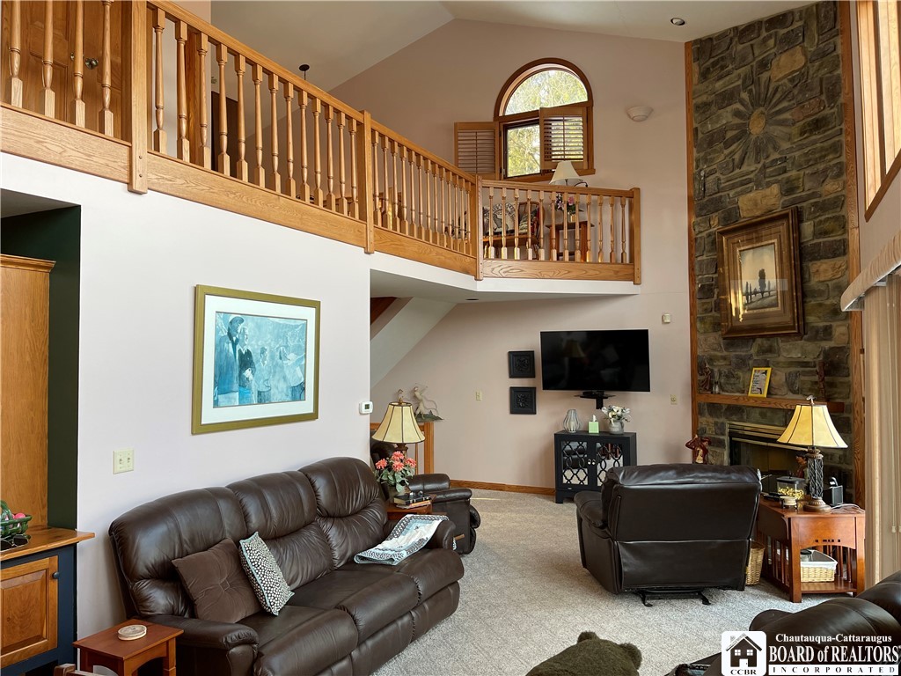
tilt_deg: +1.4
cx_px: 450
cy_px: 338
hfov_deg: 67.3
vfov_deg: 53.1
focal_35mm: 26
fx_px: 677
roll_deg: +0.5
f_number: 1.6
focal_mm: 5.1
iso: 100
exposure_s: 1/120
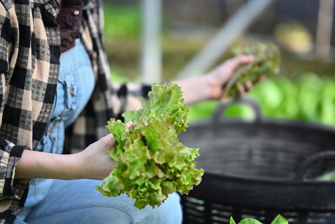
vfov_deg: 16.1
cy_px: 112
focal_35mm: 85
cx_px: 168
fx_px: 791
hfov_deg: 23.9
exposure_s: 1/1250
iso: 125
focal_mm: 85
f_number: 1.8
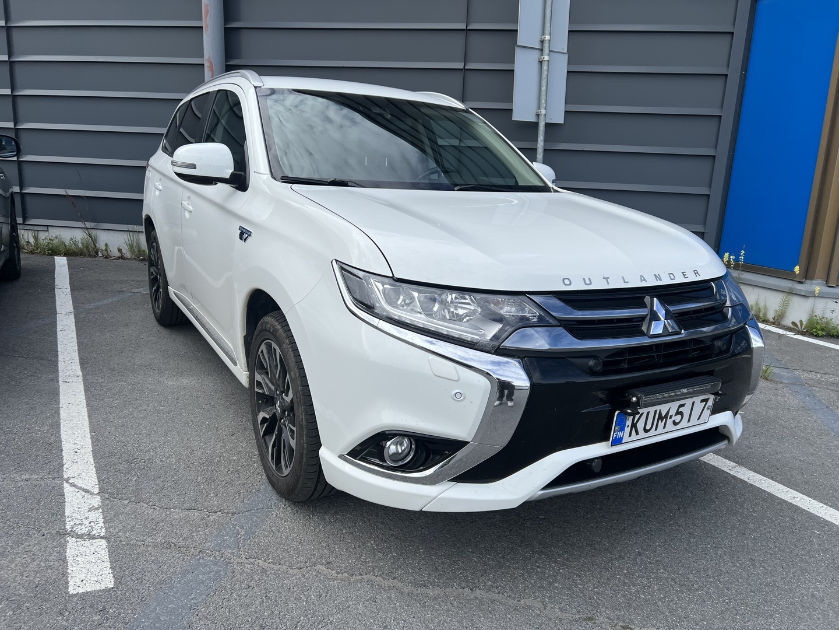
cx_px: 420
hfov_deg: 67.3
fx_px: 630
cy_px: 315
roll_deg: -3.0
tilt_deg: -12.2
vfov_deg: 53.1
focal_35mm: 26
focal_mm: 5.7
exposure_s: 1/2841
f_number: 1.5
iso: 50
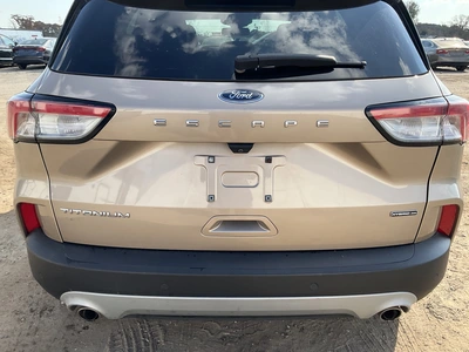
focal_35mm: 29
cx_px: 234
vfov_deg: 48.2
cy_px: 176
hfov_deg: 61.7
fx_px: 393
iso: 25
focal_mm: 3
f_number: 1.8
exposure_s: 1/642
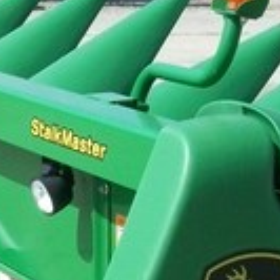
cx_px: 69
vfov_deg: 11.9
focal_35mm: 145
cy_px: 272
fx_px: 1327
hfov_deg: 12.0
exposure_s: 1/320
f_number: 6.3
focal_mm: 7.1
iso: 80
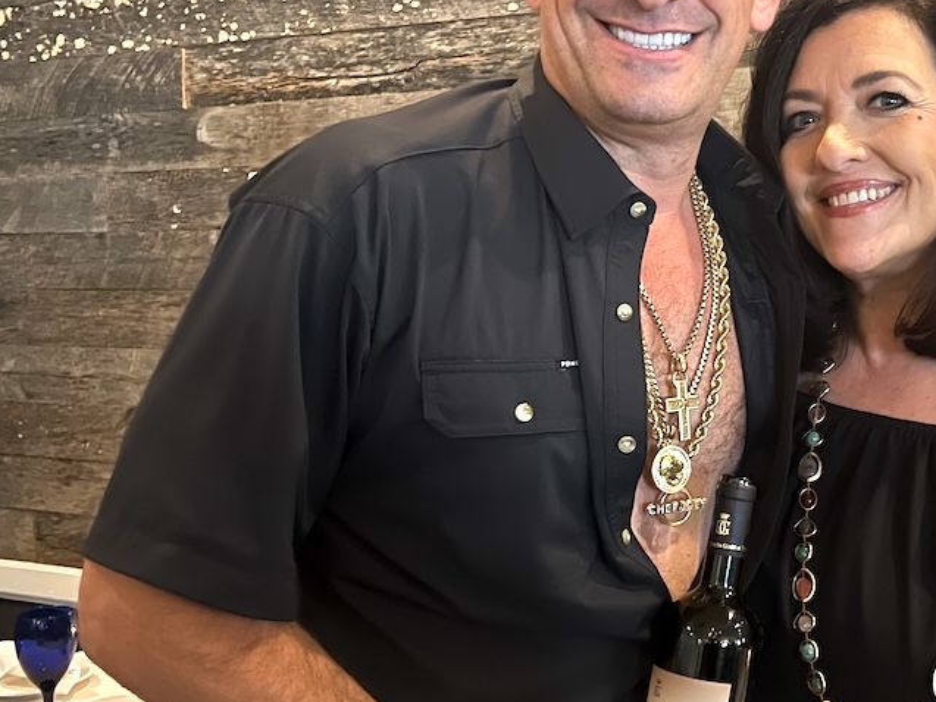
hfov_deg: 37.6
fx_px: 1325
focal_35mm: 49
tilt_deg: -4.5
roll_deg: +1.1
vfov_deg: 29.7
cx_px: 738
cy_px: 339
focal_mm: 5.7
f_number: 1.5
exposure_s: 1/17
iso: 1000
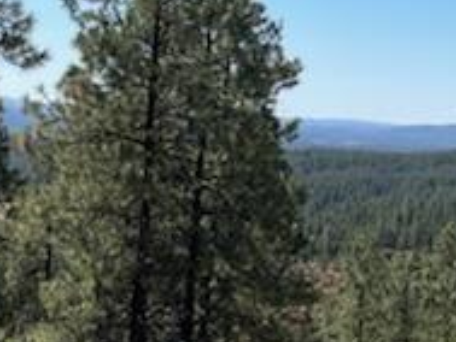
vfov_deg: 13.3
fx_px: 1450
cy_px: 19
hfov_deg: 17.1
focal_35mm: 110
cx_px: 545
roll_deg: -3.2
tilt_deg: +3.7
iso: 50
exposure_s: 1/3311
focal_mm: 5.1
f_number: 1.6
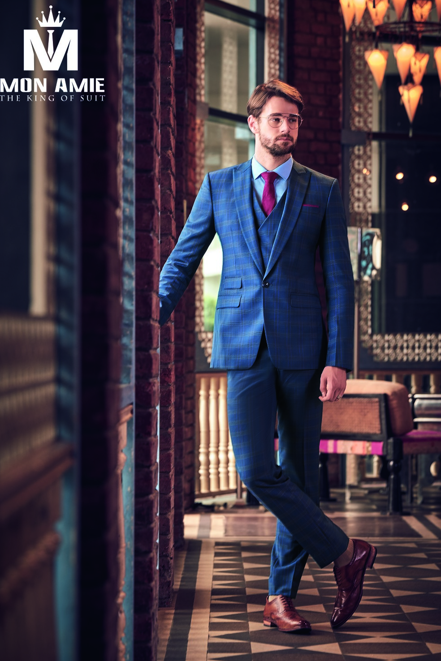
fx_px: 2333
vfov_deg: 16.1
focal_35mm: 127
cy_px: 330
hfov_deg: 10.8
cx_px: 217
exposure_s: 1/25
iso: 400
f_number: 5
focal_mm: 125
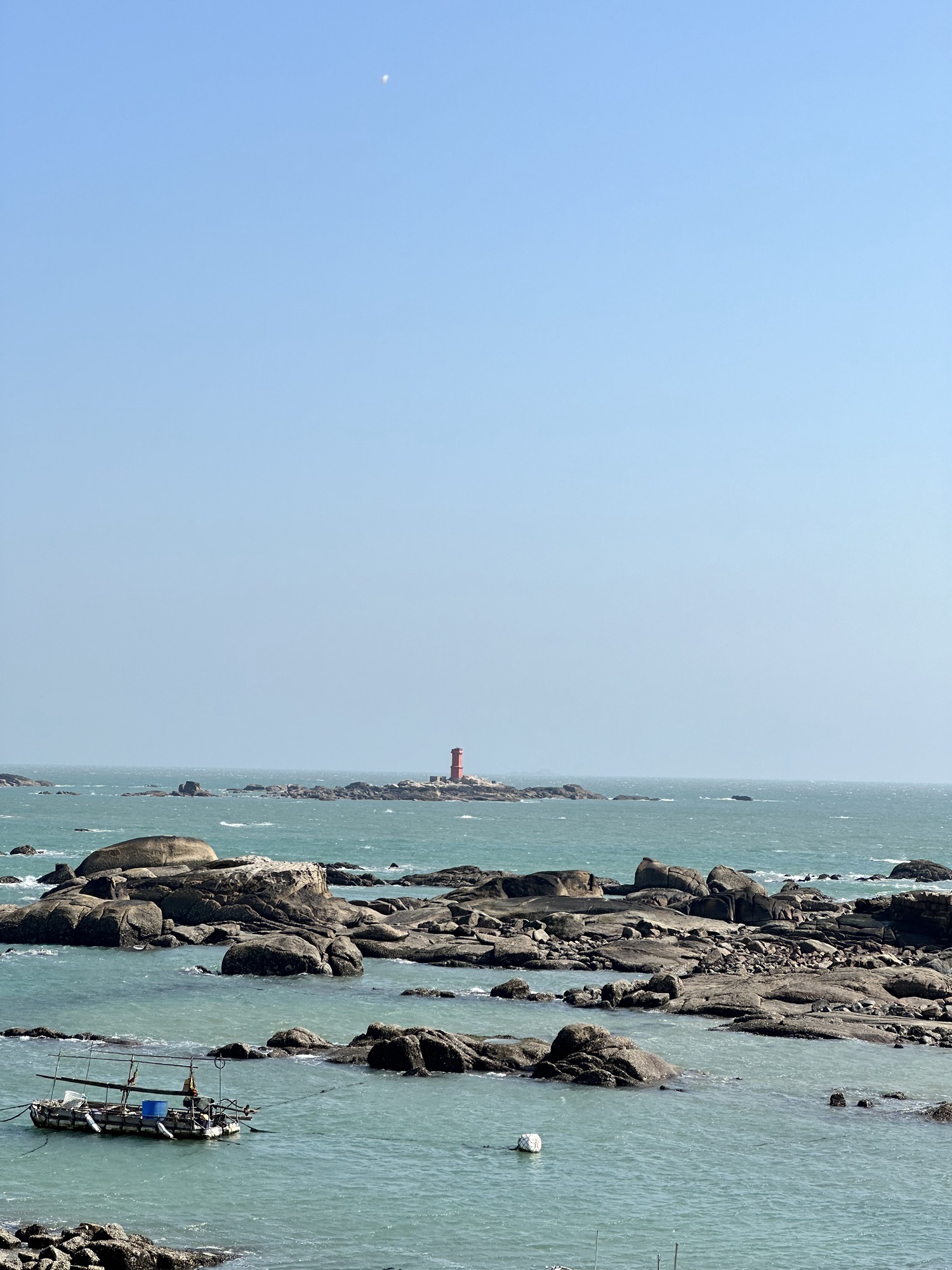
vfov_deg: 25.3
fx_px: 2824
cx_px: 476
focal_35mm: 77
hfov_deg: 19.1
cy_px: 635
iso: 32
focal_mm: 9
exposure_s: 1/1393
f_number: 2.8
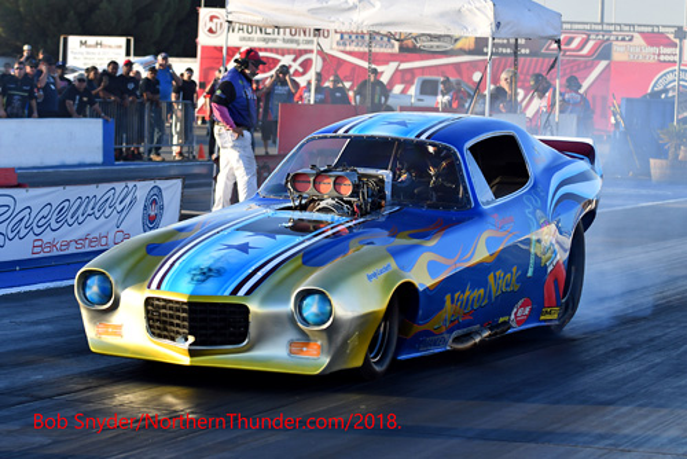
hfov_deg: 19.4
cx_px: 344
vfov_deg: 13.1
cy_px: 230
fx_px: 2005
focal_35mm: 105
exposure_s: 1/1000
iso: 250
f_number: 5.6
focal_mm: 70
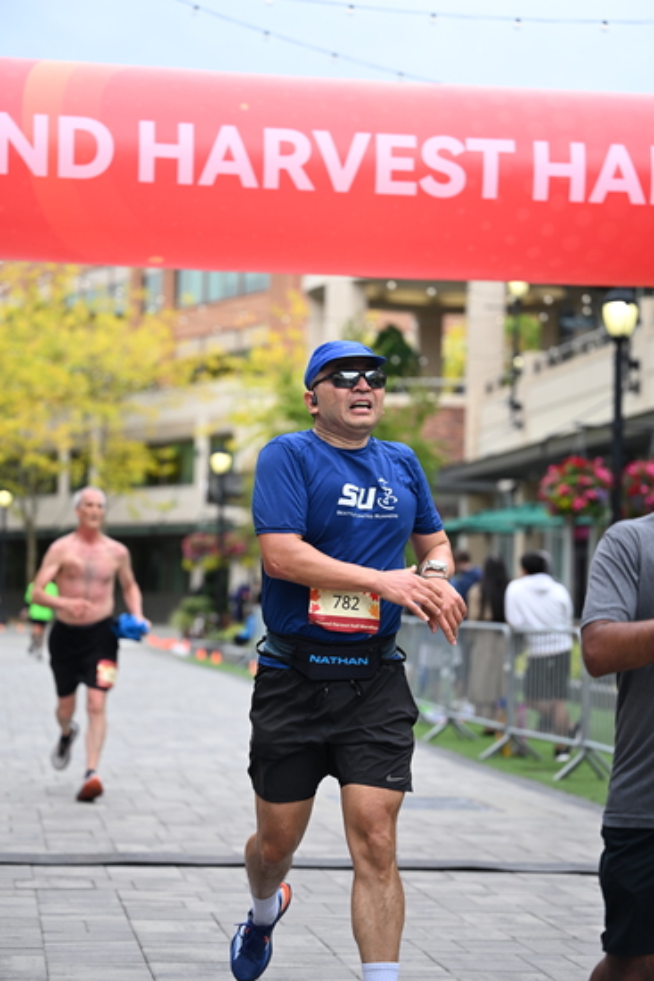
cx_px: 327
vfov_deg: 24.8
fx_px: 2233
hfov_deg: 16.7
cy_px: 490
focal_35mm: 82
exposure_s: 1/2000
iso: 640
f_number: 2.8
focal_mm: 82
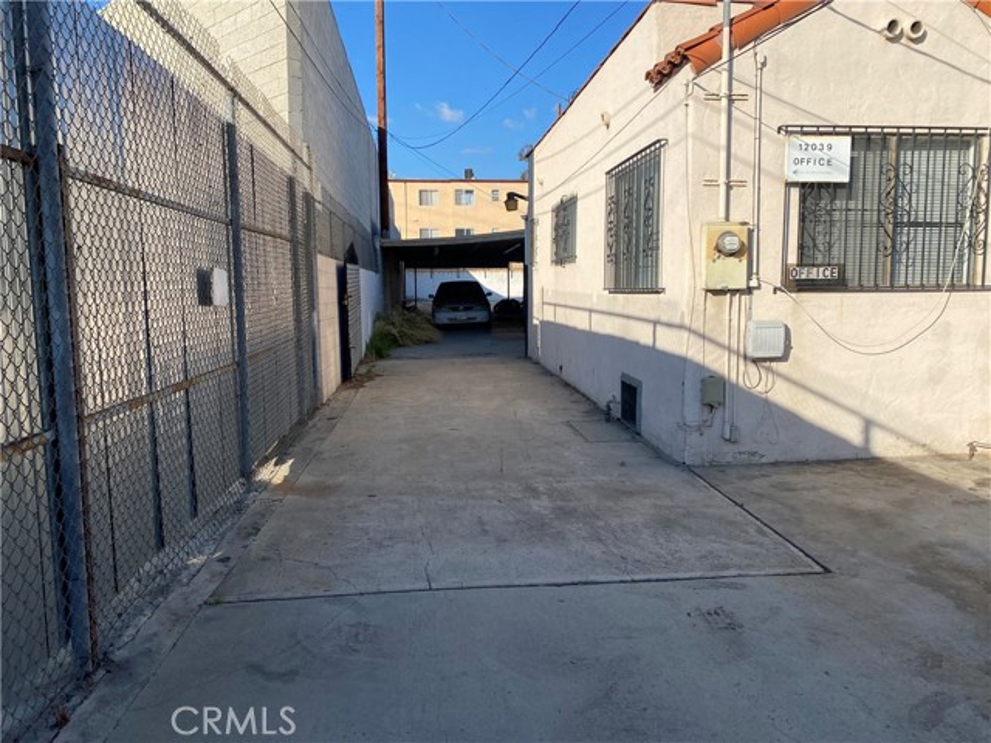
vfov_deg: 53.1
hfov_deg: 67.3
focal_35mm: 26
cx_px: 496
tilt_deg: -6.1
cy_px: 372
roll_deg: +0.0
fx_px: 744
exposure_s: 1/2967
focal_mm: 4.25
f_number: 1.8
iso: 32
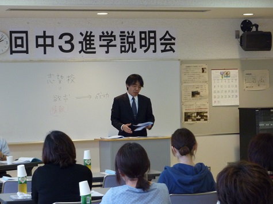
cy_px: 102
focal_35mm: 111
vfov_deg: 13.3
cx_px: 136
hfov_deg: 17.7
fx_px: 875
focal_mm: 18.2
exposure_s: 1/50
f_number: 4.4
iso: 400
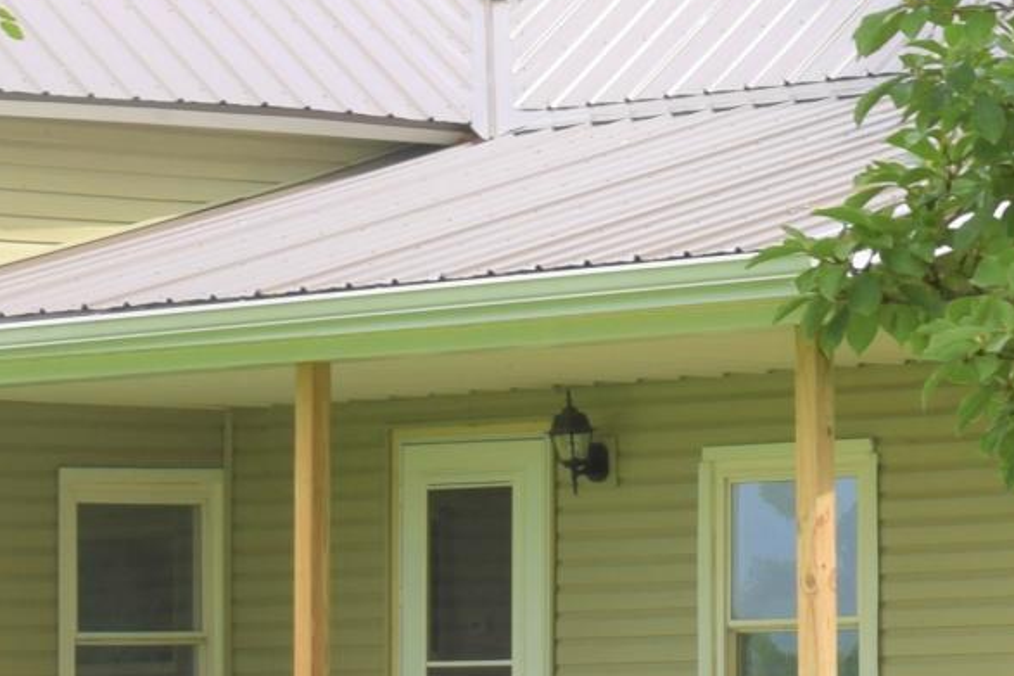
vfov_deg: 7.4
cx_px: 1415
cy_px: 13
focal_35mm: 184
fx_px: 5181
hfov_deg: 10.9
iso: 100
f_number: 5.6
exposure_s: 1/200
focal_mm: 24
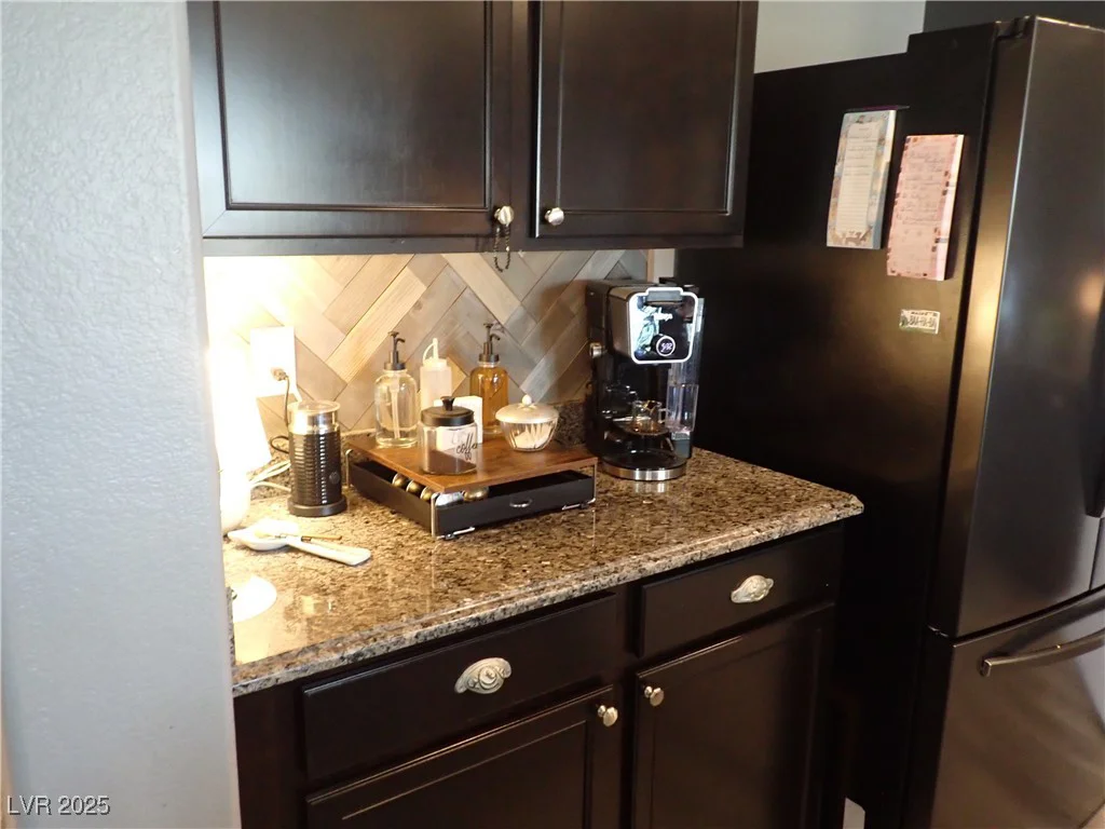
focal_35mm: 28
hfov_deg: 63.4
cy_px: 414
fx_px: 894
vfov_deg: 49.7
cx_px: 552
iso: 640
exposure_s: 1/30
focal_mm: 5.05
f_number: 2.2
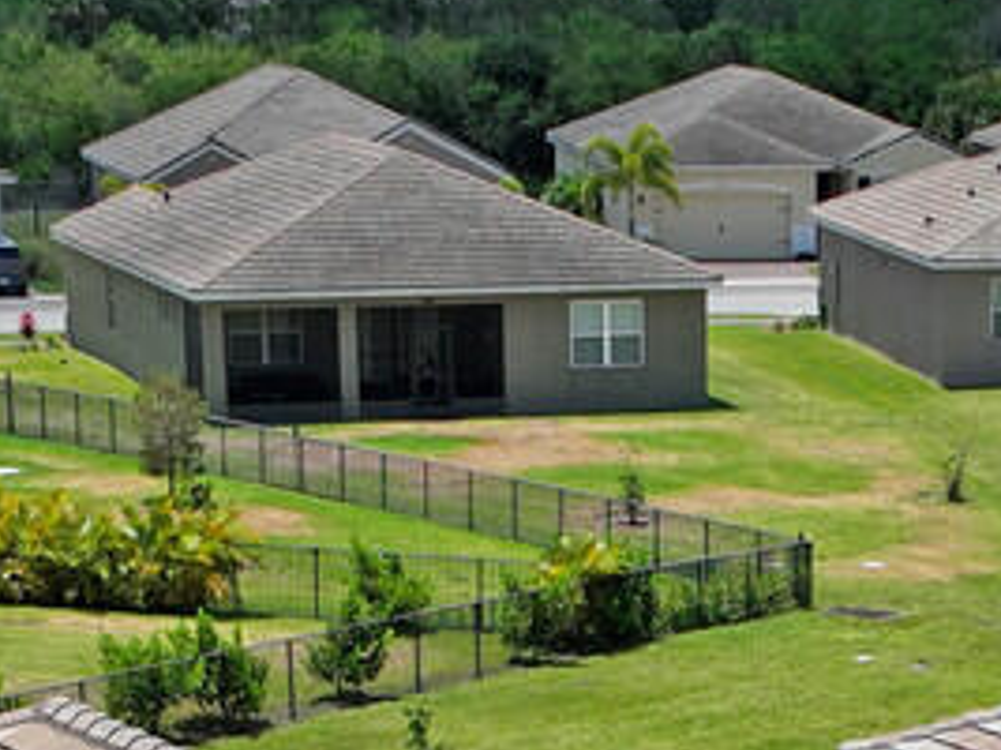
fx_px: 4162
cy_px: 1680
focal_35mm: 144
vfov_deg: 9.4
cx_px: 767
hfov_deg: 13.7
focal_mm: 12.29
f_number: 2.8
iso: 100
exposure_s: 1/2500
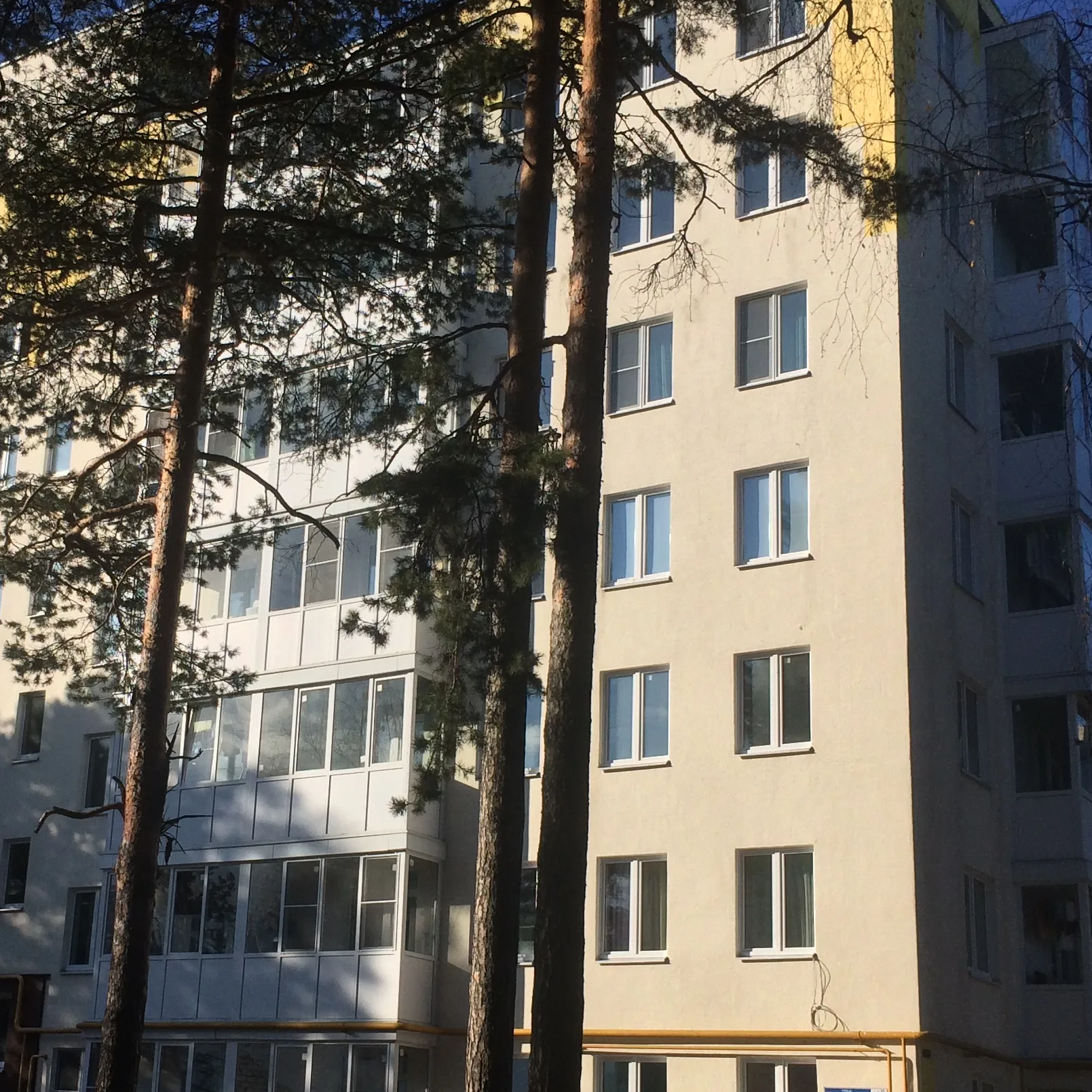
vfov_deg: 32.7
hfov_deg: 32.3
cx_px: 315
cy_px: 624
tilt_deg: +15.4
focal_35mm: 52
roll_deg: -2.5
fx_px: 1856
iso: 32
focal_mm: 4.15
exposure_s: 1/3165
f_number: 2.2
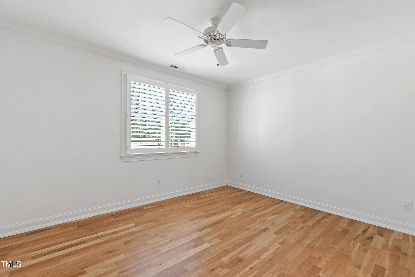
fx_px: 173
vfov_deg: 77.3
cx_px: 208
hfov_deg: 100.4
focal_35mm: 15
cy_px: 138
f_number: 8
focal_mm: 10
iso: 100
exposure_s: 1/2
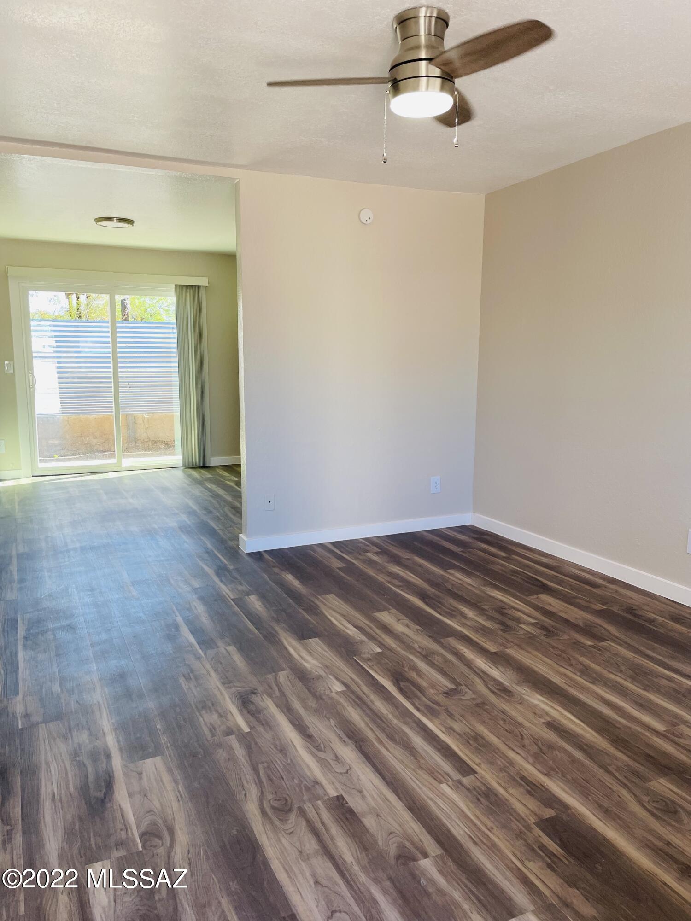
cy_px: 460
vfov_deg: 67.3
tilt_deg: -7.3
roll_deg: -0.5
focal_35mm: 26
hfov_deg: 53.1
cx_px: 346
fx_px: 692
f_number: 1.6
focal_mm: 4.2
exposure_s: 1/120
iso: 50
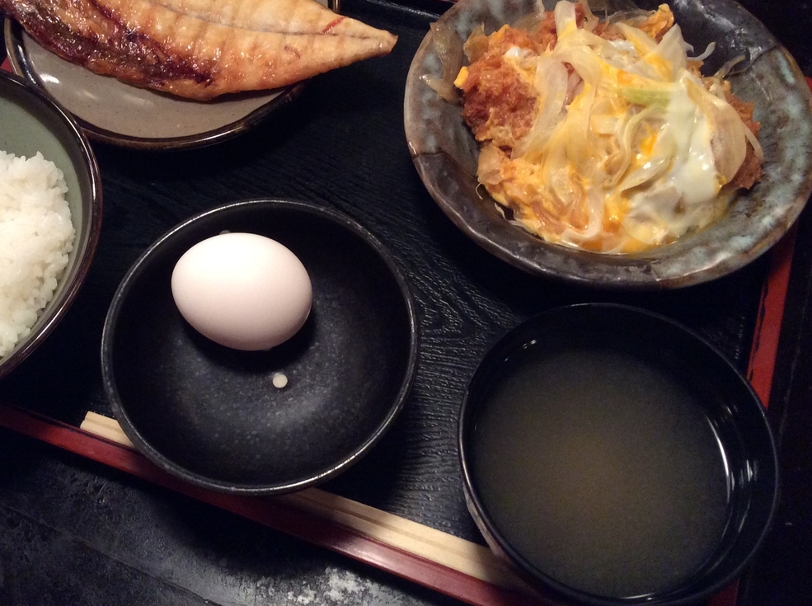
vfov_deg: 36.6
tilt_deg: -62.1
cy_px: 245
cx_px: 325
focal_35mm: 39
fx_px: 913
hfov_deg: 47.7
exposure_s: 1/24
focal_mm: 3.3
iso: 200
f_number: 2.4
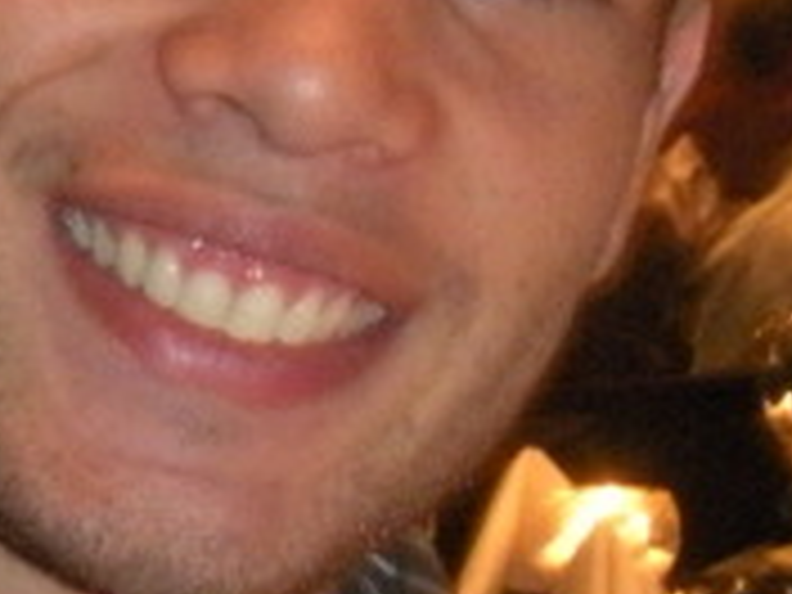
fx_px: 4782
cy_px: 266
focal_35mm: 209
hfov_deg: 9.5
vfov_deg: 7.1
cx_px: 504
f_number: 3.5
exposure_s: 1/2
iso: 400
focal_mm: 6.3
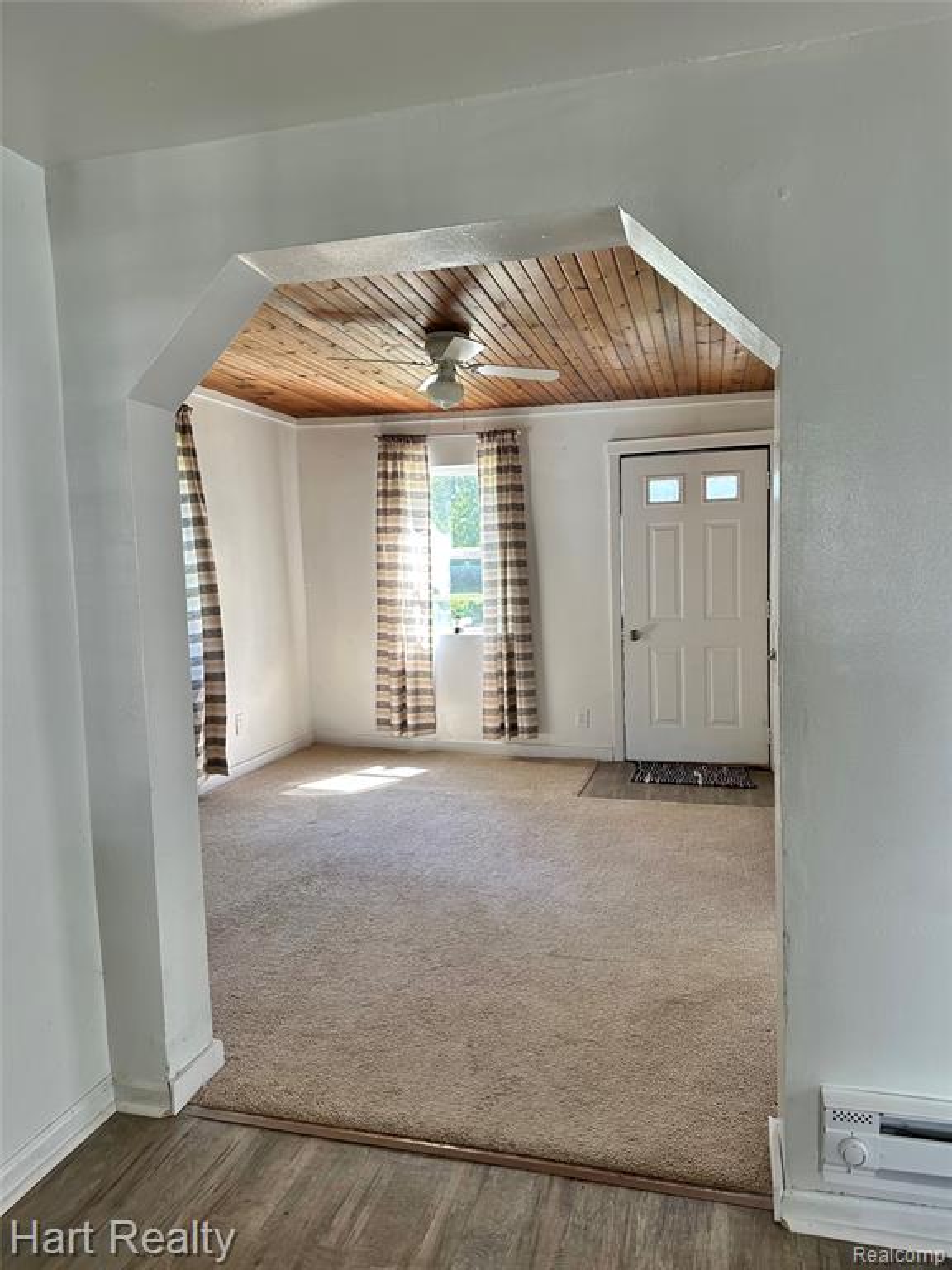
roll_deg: +1.4
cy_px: 635
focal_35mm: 24
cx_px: 476
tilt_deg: -4.6
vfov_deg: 71.6
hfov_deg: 56.8
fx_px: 880
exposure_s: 1/121
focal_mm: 6.86
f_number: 1.78
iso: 100
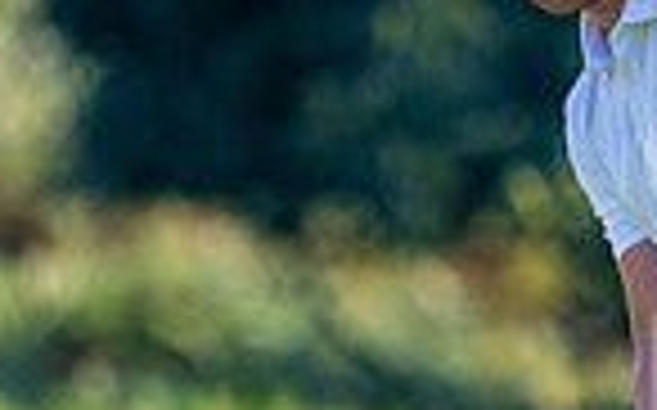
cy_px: 273
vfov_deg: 0.6
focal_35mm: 2153
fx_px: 38521
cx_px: 994
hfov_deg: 1.0
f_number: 4
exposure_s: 1/1000
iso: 200
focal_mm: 300
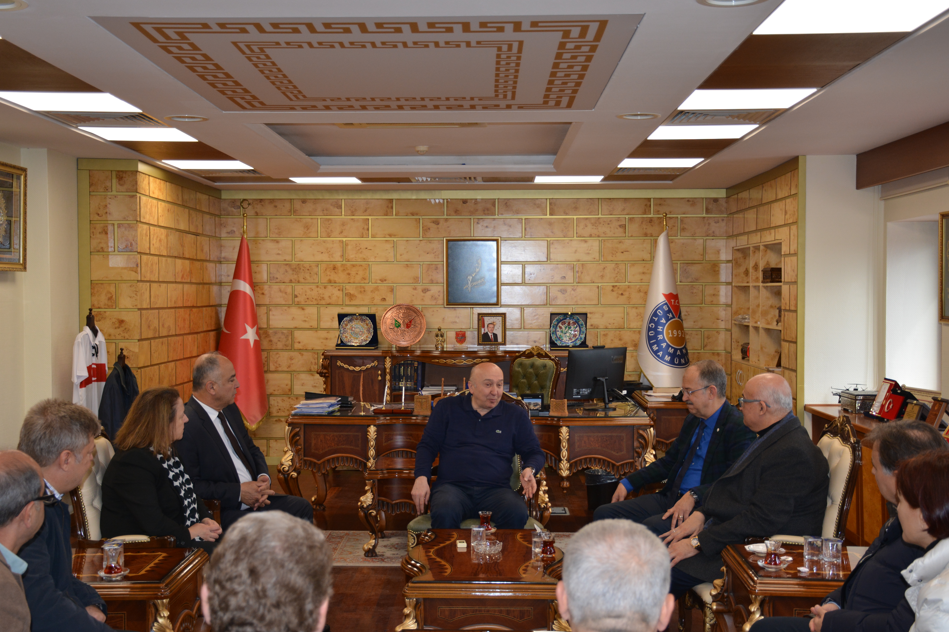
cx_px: 472
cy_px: 328
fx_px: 1239
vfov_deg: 28.6
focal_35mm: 47
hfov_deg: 41.9
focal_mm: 30
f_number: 4
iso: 400
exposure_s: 1/125
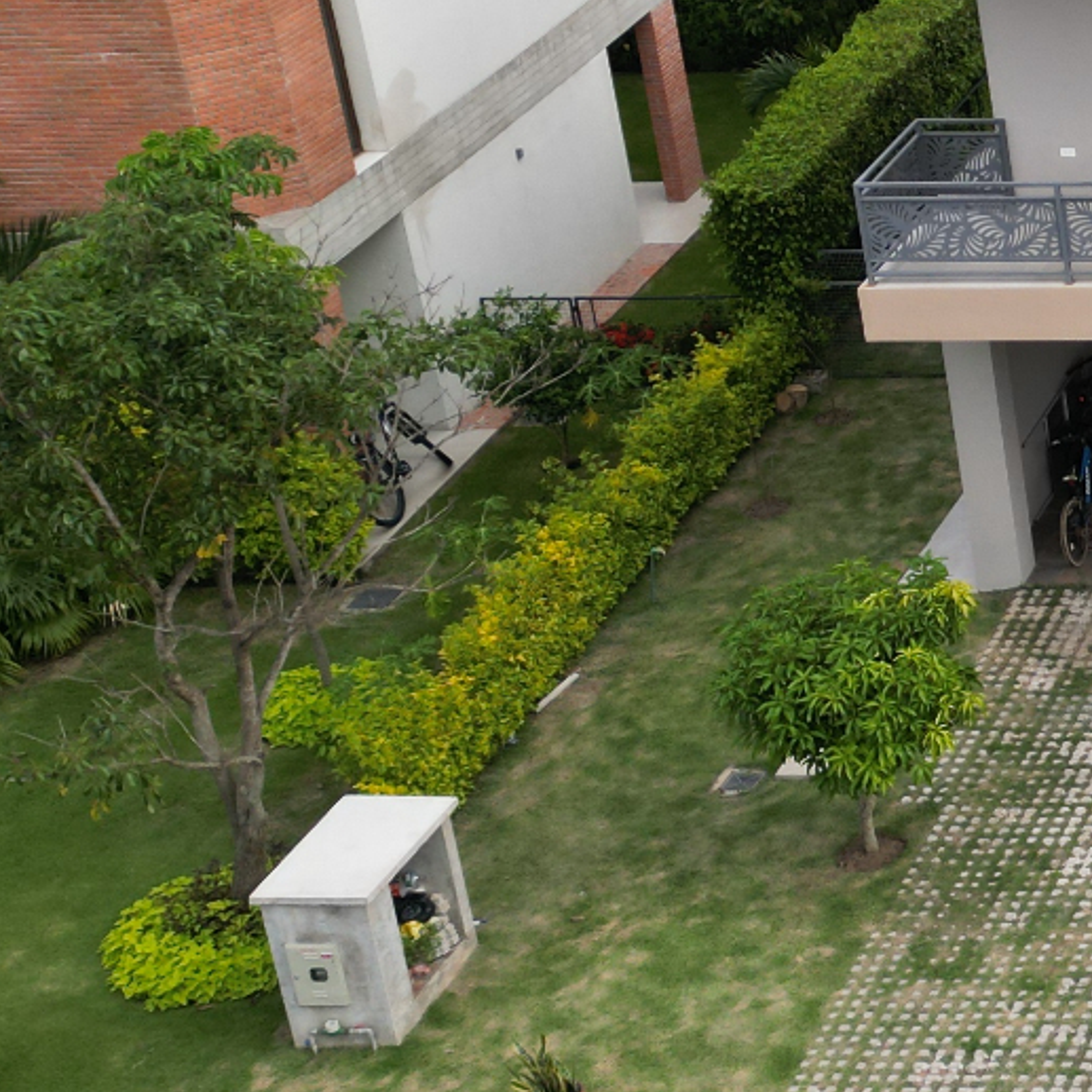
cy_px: 161
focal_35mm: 84
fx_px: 2998
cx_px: 1985
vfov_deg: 20.3
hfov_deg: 16.9
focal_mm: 6.72
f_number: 1.7
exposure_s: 1/1250
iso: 140
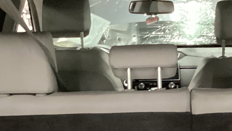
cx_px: 142
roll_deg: +1.2
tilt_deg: -23.5
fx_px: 578
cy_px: 226
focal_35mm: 94
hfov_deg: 22.6
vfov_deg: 12.0
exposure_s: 1/17
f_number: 2.4
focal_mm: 3.3
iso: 800
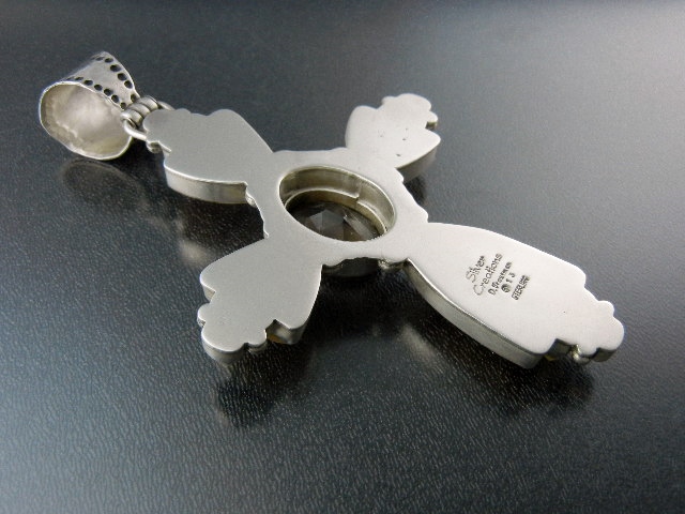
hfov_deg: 47.9
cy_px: 257
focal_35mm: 39
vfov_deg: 36.8
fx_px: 772
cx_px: 342
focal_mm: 7.1
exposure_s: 1/21.8
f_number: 3.7
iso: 400
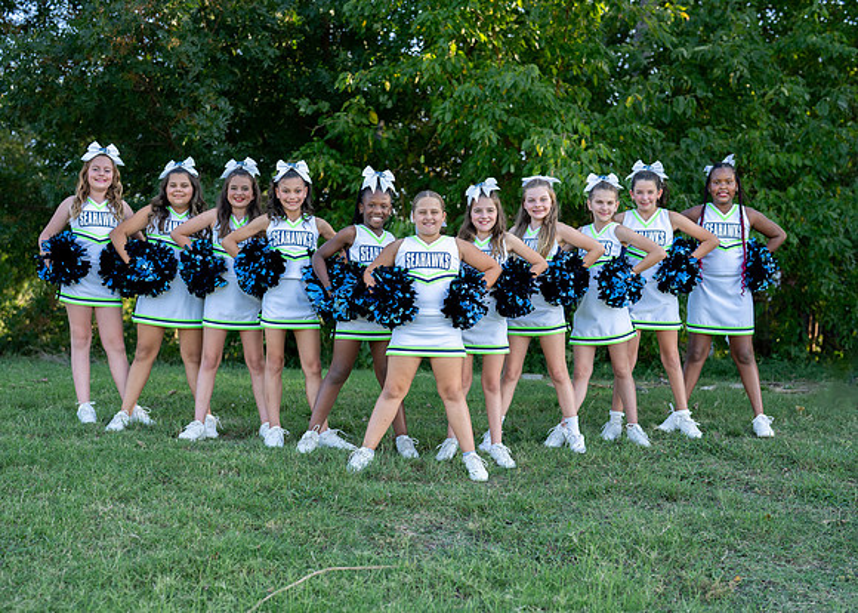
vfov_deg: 25.4
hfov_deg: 35.1
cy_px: 322
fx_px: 1356
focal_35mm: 56
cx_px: 425
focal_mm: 50
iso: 125
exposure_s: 1/640
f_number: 2.5
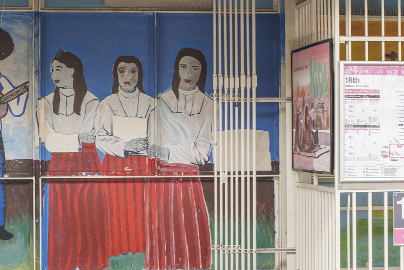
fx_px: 1111
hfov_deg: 20.6
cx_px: 162
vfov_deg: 13.8
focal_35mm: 99
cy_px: 129
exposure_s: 1/100
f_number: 8
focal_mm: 50
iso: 400
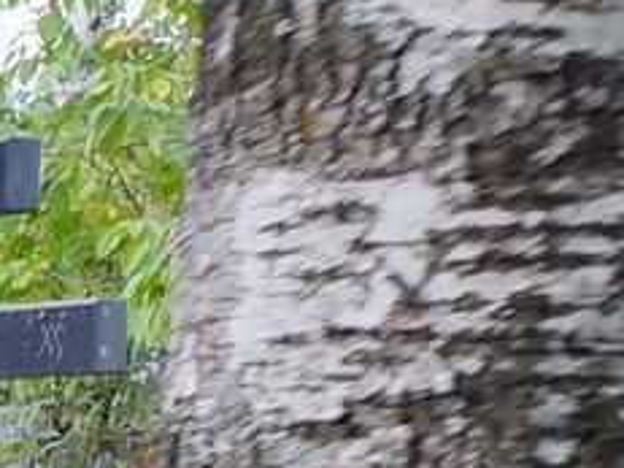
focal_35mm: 111
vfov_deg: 11.8
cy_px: 968
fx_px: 2000
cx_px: -651
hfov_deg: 14.5
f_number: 1.9
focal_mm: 6.04
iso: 105
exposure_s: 1/33
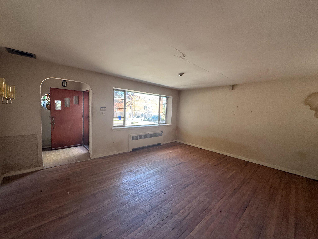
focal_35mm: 14
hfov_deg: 102.1
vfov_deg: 85.7
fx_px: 129
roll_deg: -2.6
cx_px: 159
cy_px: 120
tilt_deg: -5.3
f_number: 2.2
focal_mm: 2.22
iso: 200
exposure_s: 1/99
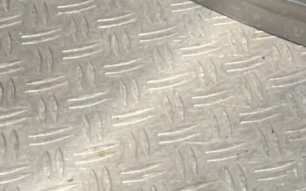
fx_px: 1342
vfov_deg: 7.3
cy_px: -372
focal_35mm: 161
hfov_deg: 12.5
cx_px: 426
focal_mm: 3
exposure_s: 1/197
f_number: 1.8
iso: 16
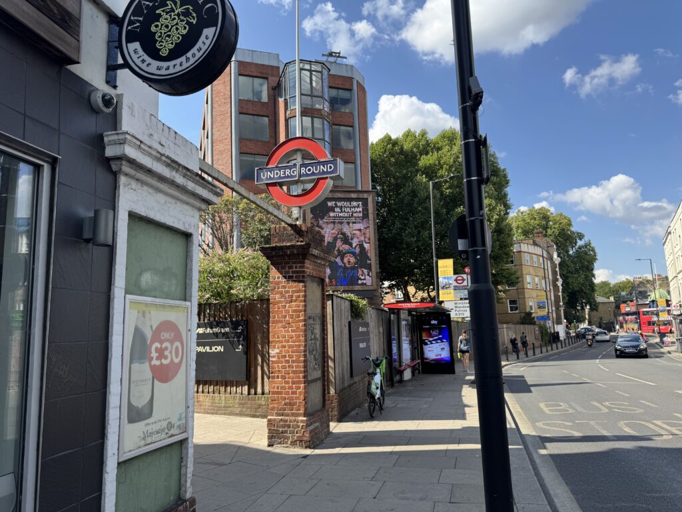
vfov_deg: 56.8
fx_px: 473
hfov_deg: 71.6
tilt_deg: +7.9
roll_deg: +2.4
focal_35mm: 24
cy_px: 256
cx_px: 341
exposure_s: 1/2041
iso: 80
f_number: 1.78
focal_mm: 6.76
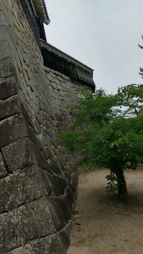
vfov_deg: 66.0
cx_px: 63
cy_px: 128
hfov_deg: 40.2
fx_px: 195
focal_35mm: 29
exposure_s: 1/2462
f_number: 1.8
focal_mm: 4.58
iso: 100
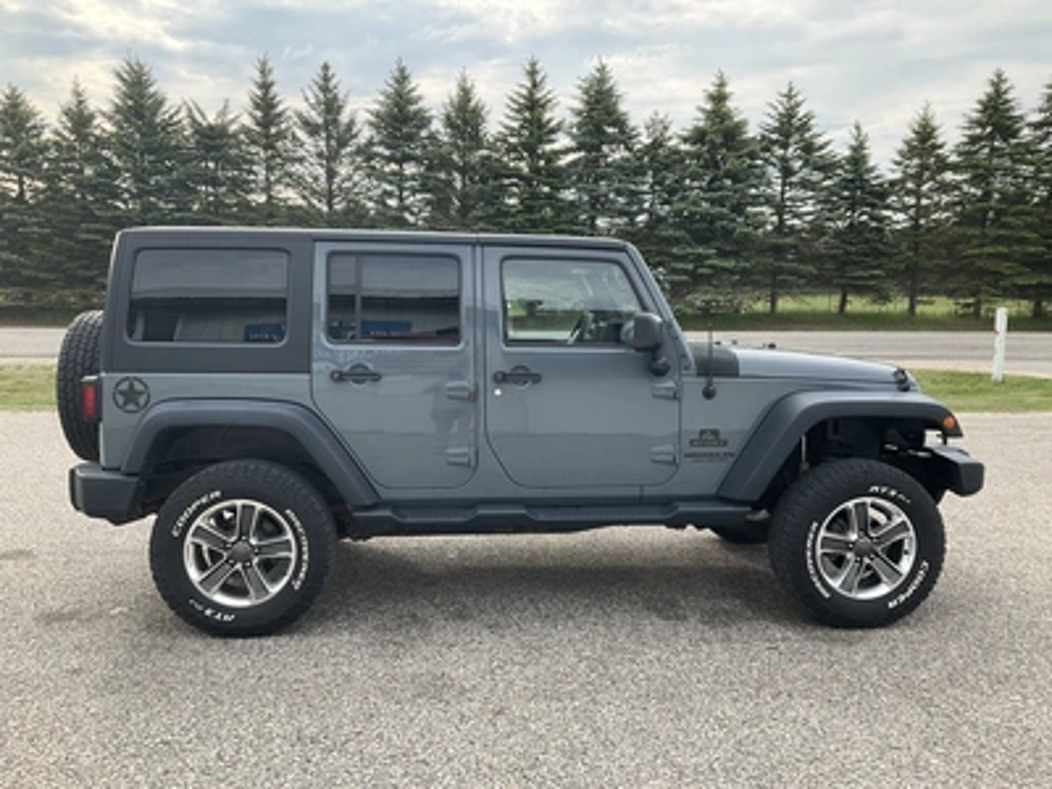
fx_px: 881
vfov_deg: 48.2
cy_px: 394
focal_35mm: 29
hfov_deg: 61.7
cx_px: 526
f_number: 1.8
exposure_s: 1/545
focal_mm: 3
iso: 25
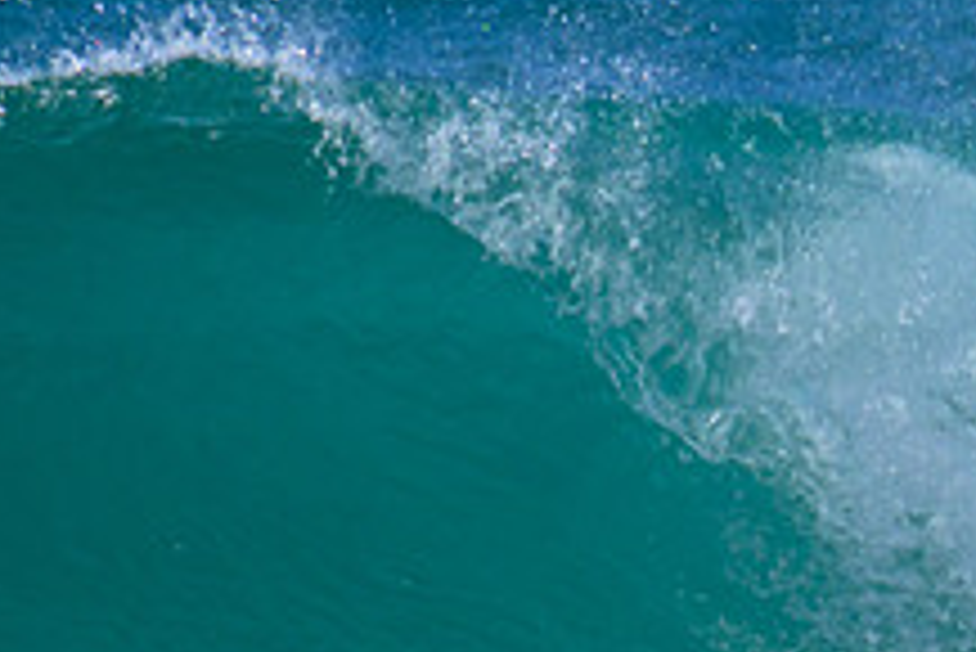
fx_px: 79540
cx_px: 1720
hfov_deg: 0.7
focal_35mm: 2932
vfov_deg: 0.5
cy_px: 710
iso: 720
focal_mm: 800
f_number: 11
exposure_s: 1/2000
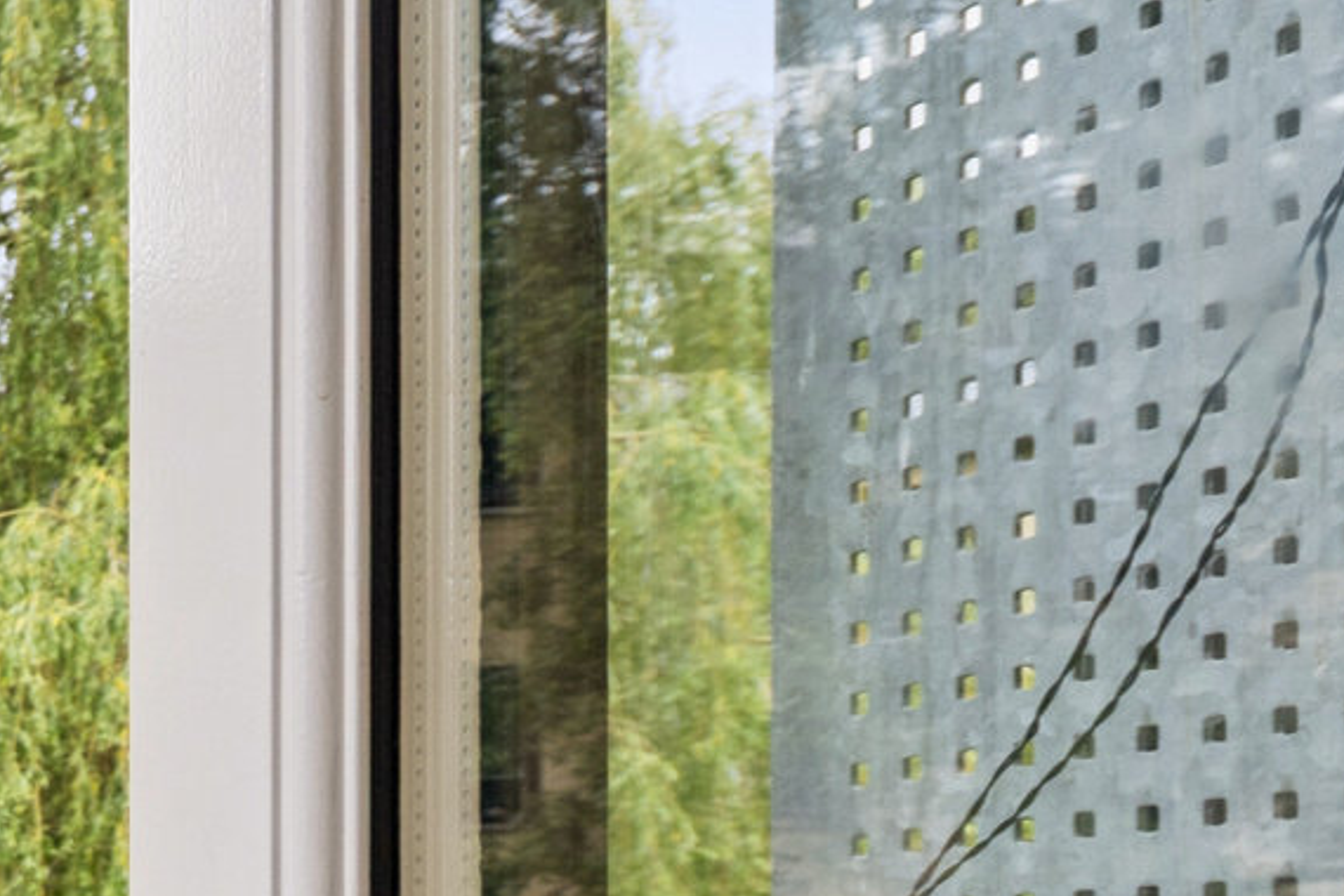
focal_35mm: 79
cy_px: 1073
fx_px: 2949
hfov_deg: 16.2
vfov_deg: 16.6
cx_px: -1653
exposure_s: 1/80
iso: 160
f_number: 8
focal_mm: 15
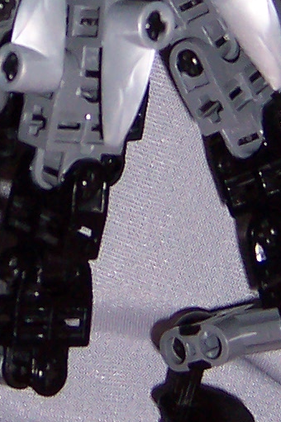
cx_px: 49
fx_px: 1747
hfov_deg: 9.2
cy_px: 27
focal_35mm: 149
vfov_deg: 13.6
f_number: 2.8
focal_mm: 5.6
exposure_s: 1/60
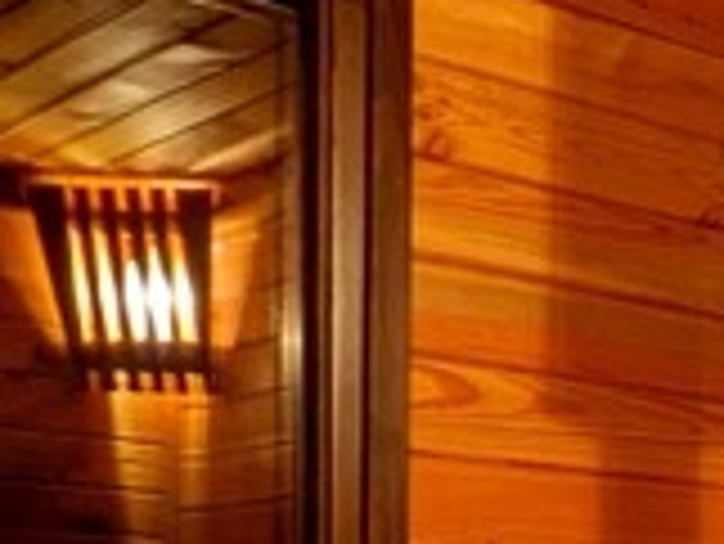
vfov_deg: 15.8
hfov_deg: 19.5
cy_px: 699
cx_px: 1043
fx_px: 1863
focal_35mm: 89
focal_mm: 1.83
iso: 145
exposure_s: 1/5.02
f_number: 2.2
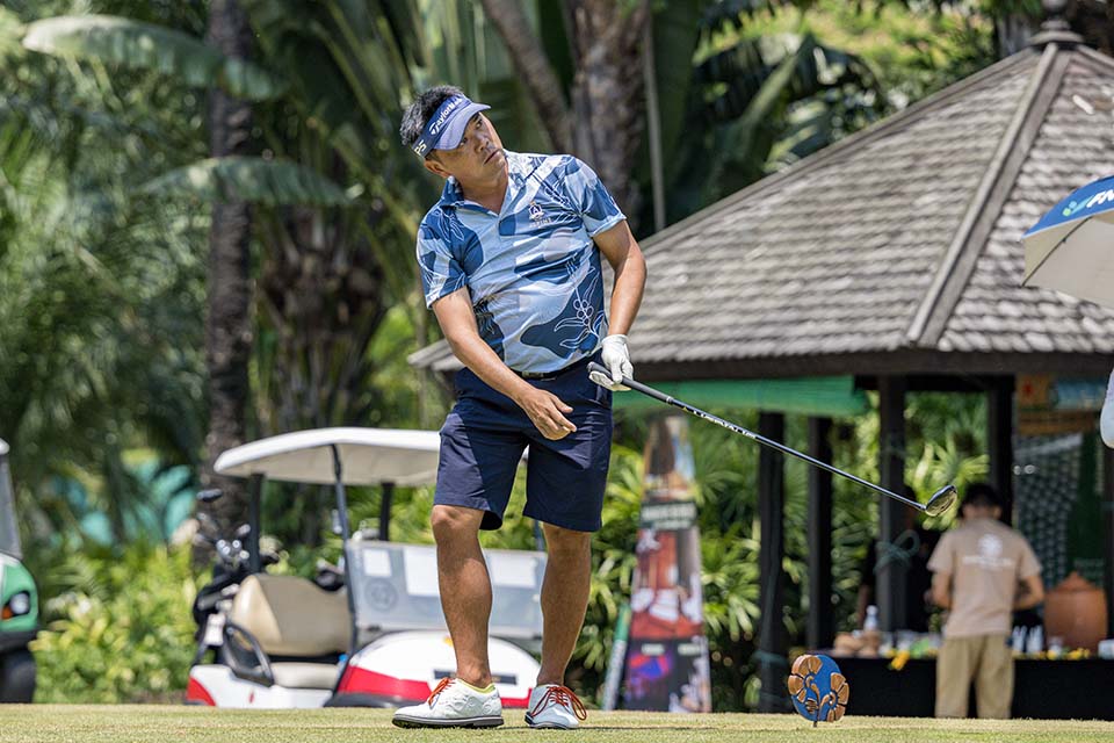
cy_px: 372
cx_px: 557
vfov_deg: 11.0
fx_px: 3868
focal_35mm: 125
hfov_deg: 16.4
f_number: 3.2
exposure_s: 1/5000
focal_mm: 125
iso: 800
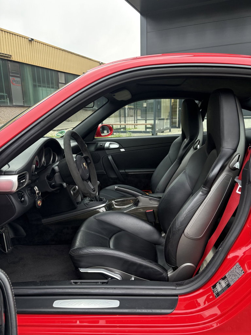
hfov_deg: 53.1
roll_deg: +1.3
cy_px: 168
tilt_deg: -11.9
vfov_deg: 67.3
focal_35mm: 26
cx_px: 126
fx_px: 251
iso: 160
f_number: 1.6
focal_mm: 5.96
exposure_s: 1/60
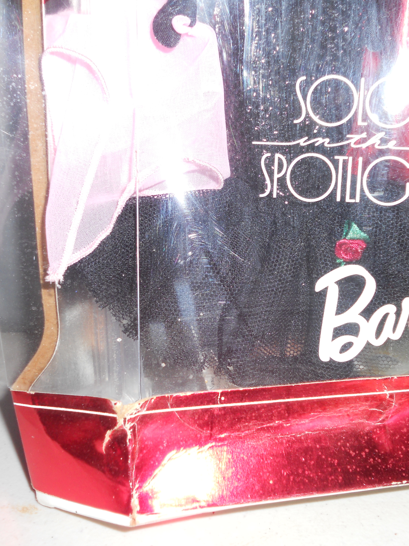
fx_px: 677
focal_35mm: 43
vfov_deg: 43.8
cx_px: 222
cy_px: 274
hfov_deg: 33.6
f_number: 3.5
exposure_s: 1/25
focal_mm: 5.8
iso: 80
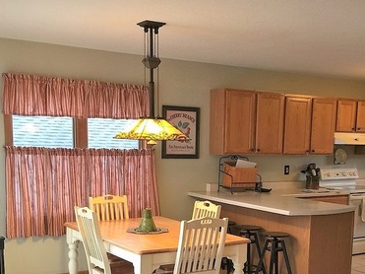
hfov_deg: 38.0
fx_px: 527
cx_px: 223
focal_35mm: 50
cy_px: 230
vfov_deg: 28.3
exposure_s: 1/15
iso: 32
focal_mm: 4.15
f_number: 2.2
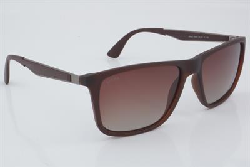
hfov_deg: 27.0
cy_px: 84
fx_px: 520
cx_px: 125
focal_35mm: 75
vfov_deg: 18.2
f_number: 32
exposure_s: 1/3
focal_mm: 50
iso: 100
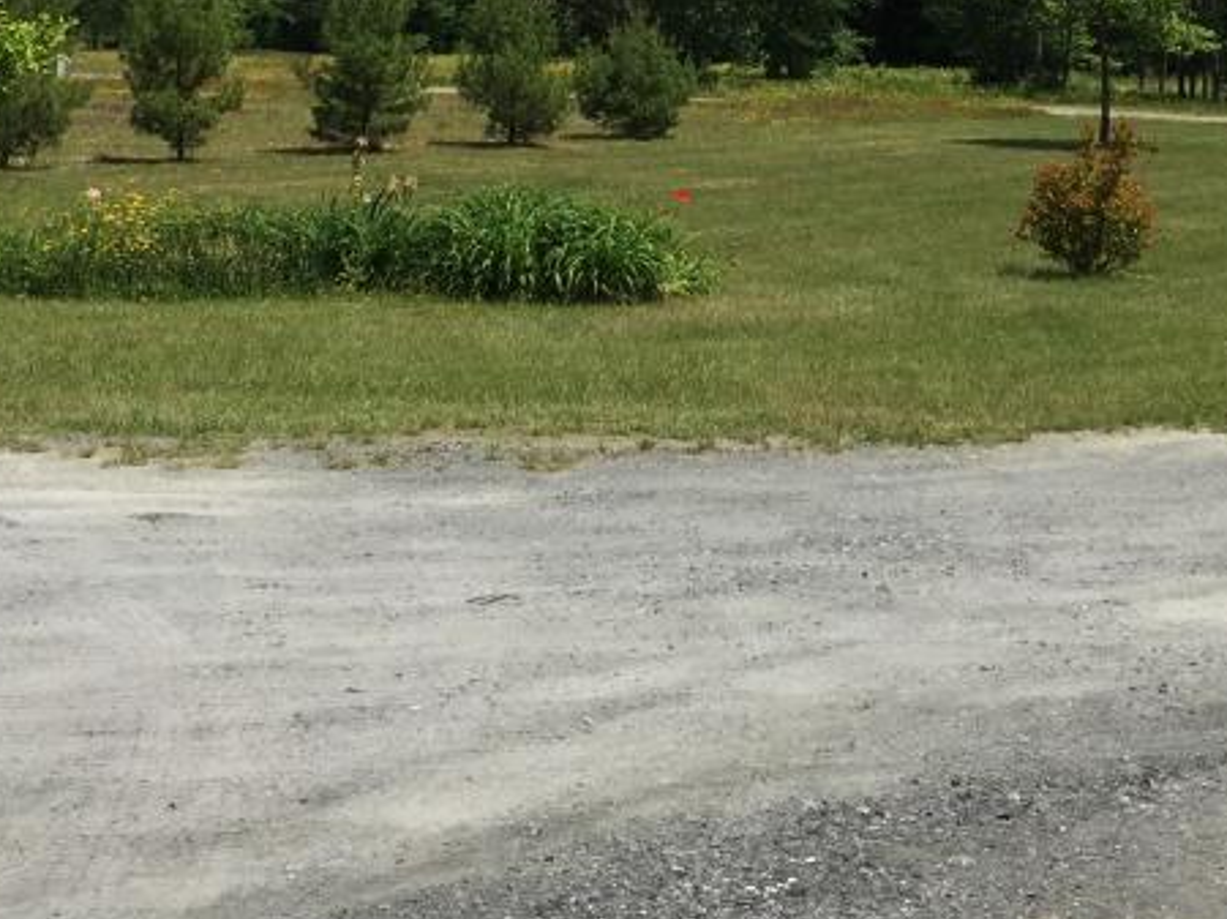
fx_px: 2338
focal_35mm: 66
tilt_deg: +1.3
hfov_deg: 29.3
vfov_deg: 21.3
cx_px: 788
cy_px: -55
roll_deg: -1.8
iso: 32
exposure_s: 1/2639
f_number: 2.2
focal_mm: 4.15
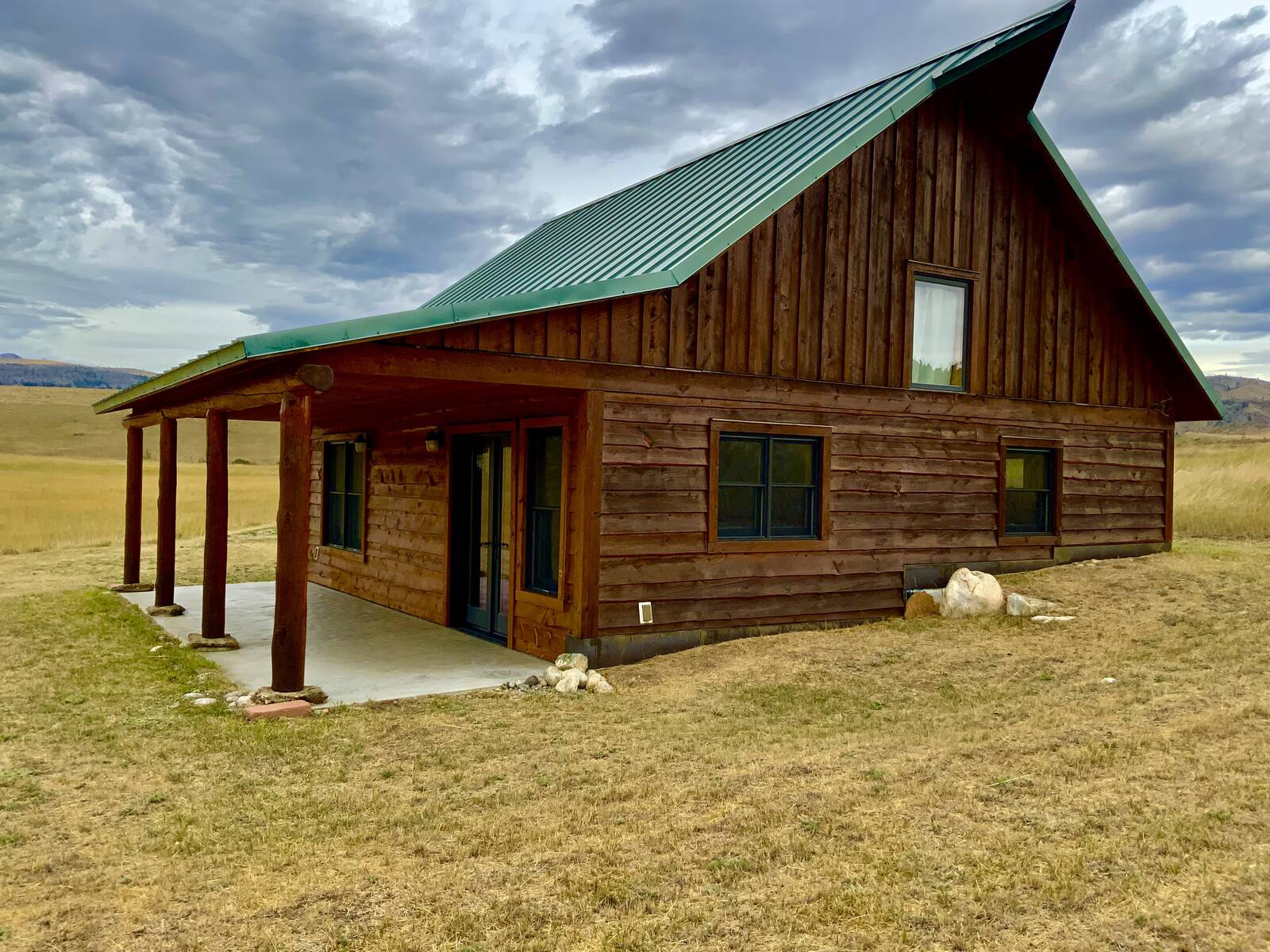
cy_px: 476
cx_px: 635
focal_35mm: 29
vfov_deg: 48.2
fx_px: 1064
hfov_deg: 61.7
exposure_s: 1/1076
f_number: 1.8
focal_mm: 3
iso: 16
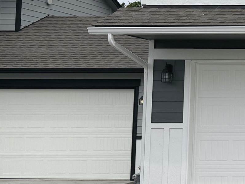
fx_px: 658
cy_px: 62
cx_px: 469
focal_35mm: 93
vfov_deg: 15.8
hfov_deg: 16.7
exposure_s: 1/6711
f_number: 1.78
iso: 80
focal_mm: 6.76
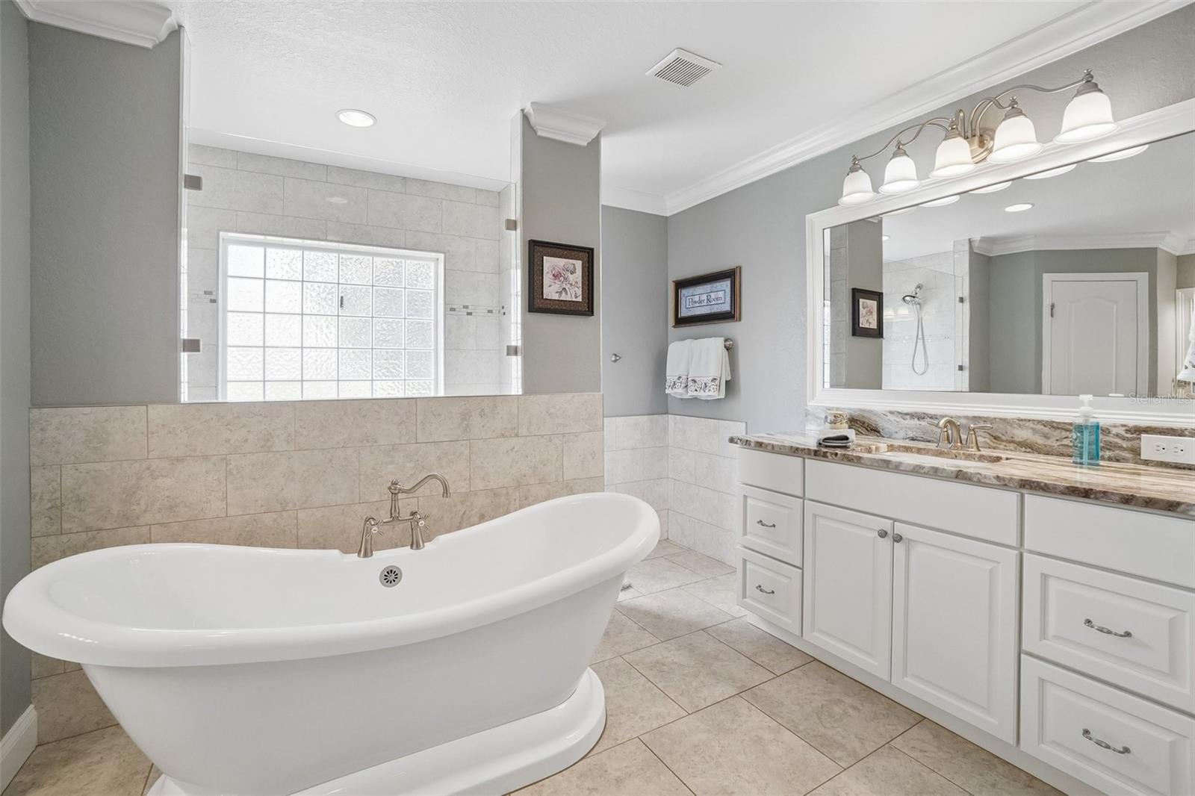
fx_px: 498
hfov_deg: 100.4
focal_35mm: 15
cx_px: 598
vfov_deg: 77.3
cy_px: 398
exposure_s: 1/30
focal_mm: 10
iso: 320
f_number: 8
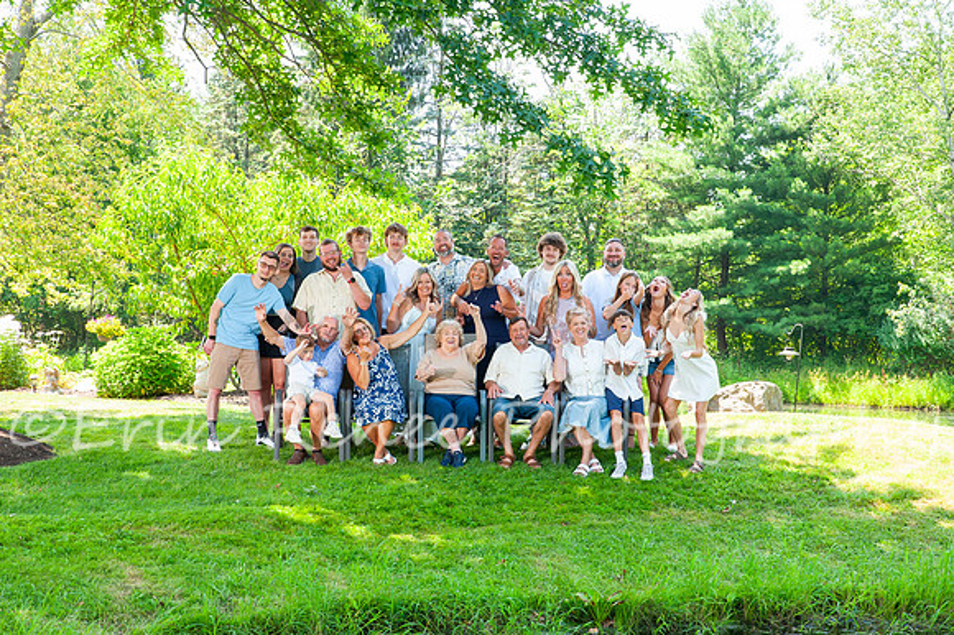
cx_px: 496
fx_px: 1801
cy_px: 332
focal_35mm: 68
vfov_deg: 20.0
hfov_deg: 29.7
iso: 800
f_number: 13
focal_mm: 65
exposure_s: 1/100
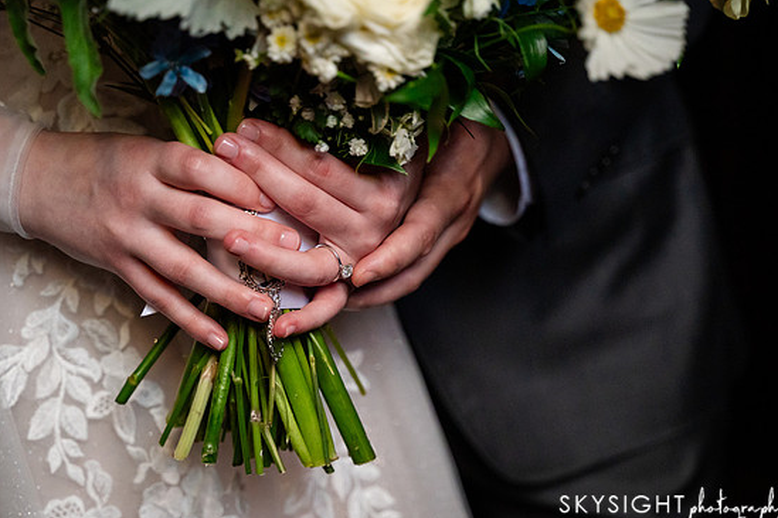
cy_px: 265
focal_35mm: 60
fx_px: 1297
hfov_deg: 33.4
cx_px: 397
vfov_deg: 22.6
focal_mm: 56
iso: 4000
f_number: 2.8
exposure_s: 1/500
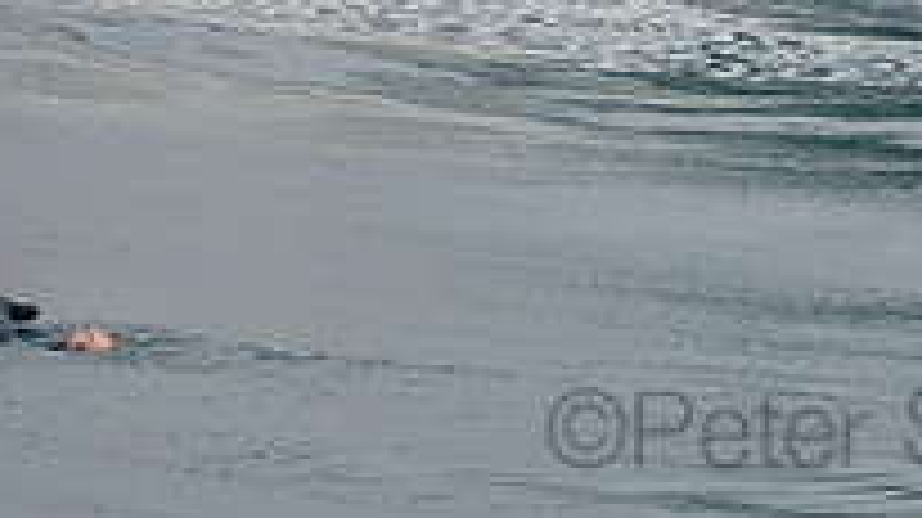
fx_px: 43489
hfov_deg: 1.2
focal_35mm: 1780
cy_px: -318
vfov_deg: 0.7
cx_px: 895
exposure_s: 1/1250
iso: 320
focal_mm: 400
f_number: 5.6
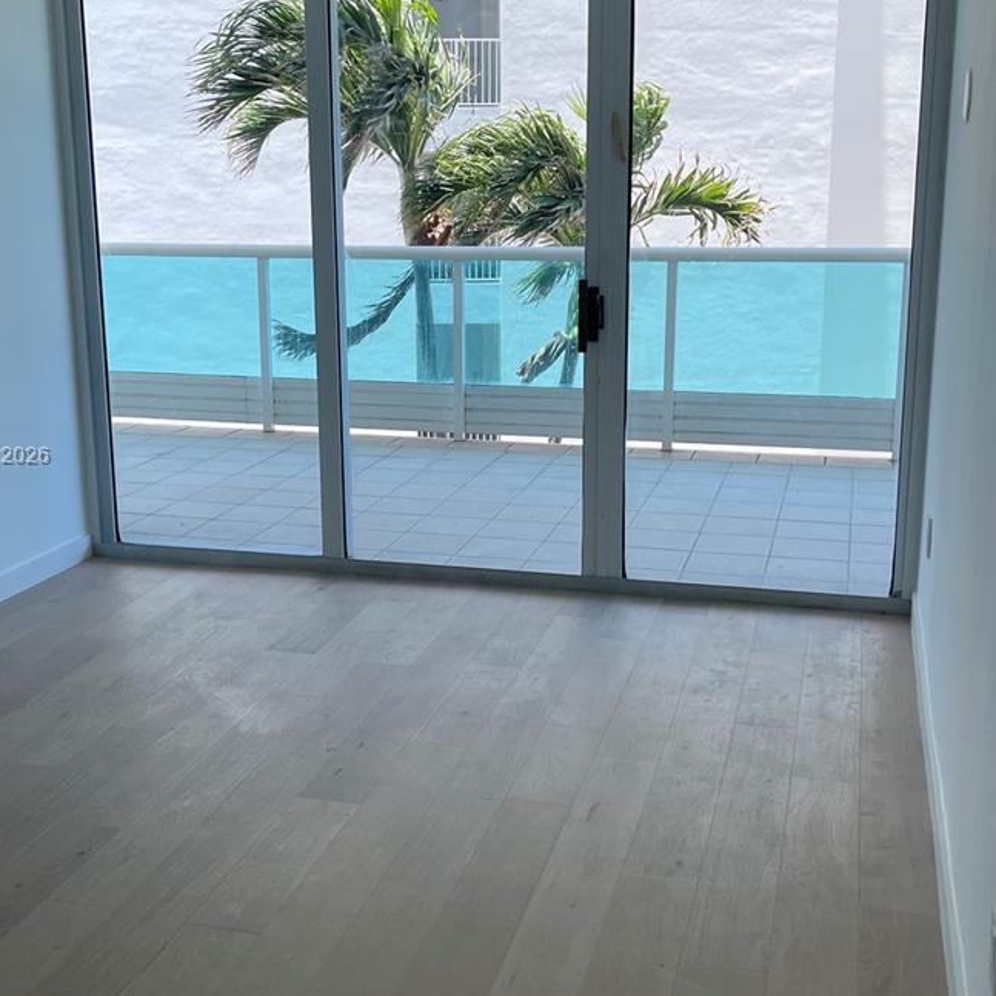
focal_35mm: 41
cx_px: 457
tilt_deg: -11.7
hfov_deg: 40.9
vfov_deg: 40.9
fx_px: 1335
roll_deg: +0.8
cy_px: 457
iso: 32
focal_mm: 5.1
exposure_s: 1/284
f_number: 1.6
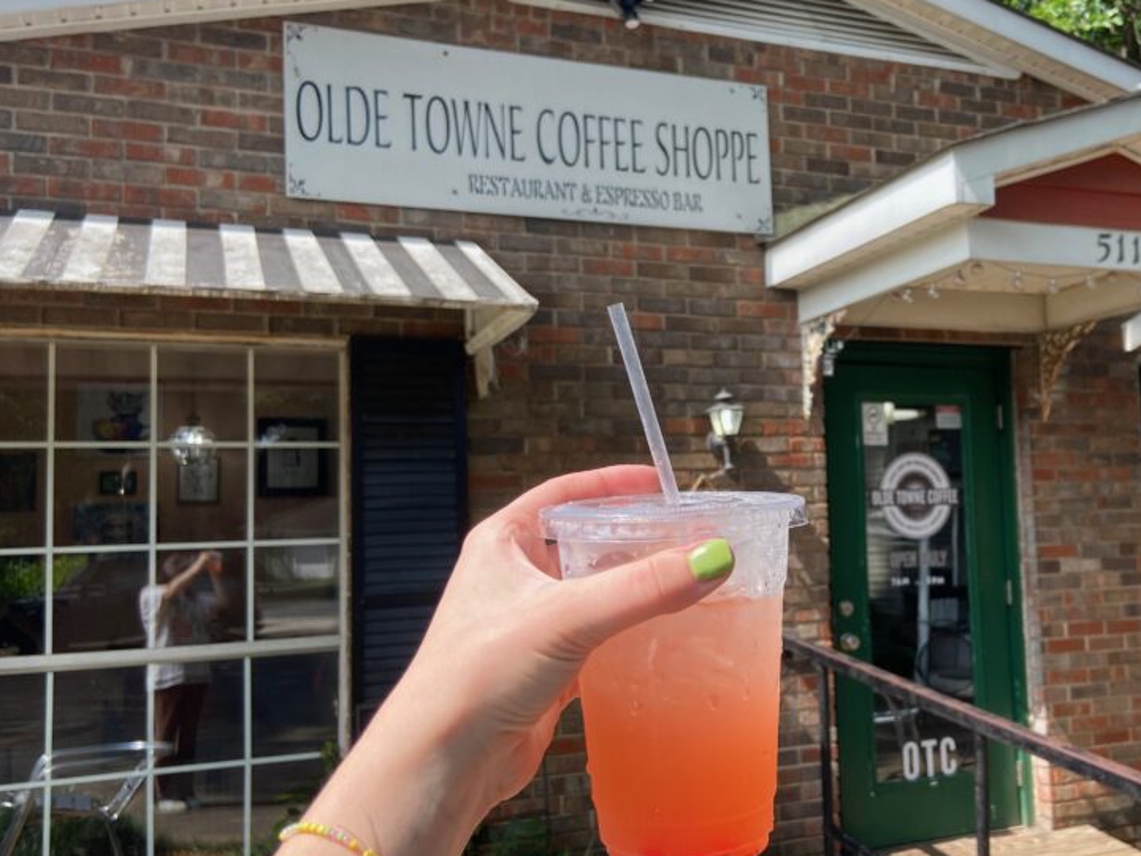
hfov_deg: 49.1
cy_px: 444
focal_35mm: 37
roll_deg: +2.0
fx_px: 1220
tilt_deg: +5.8
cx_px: 775
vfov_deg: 38.7
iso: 32
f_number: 1.8
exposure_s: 1/927
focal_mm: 4.25
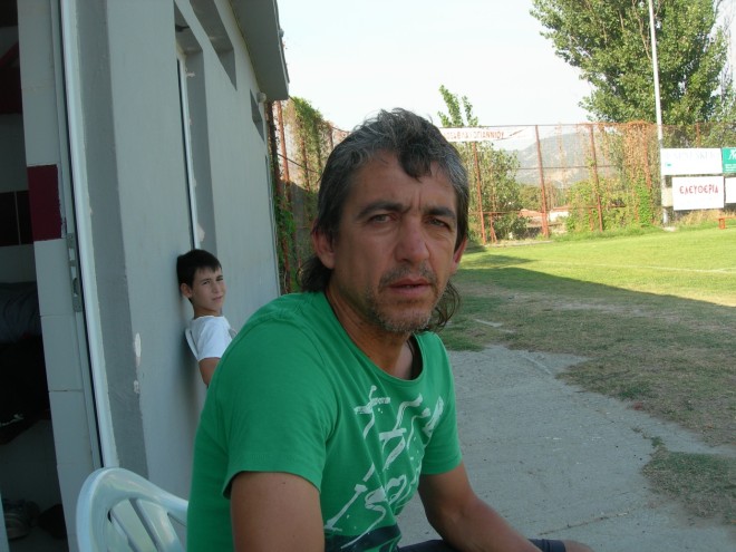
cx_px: 368
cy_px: 276
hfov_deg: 49.0
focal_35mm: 38
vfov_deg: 37.7
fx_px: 808
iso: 50
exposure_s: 1/157
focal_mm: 7.8
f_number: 4.8
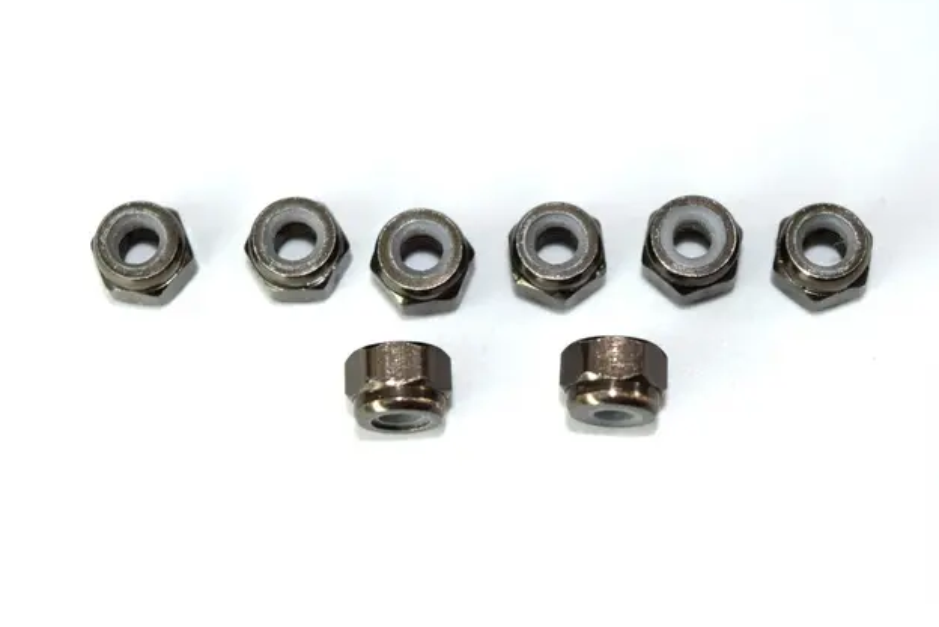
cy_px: 332
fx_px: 2610
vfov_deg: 13.7
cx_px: 516
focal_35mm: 100
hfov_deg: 20.4
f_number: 7.1
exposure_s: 1/80
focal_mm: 52
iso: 100
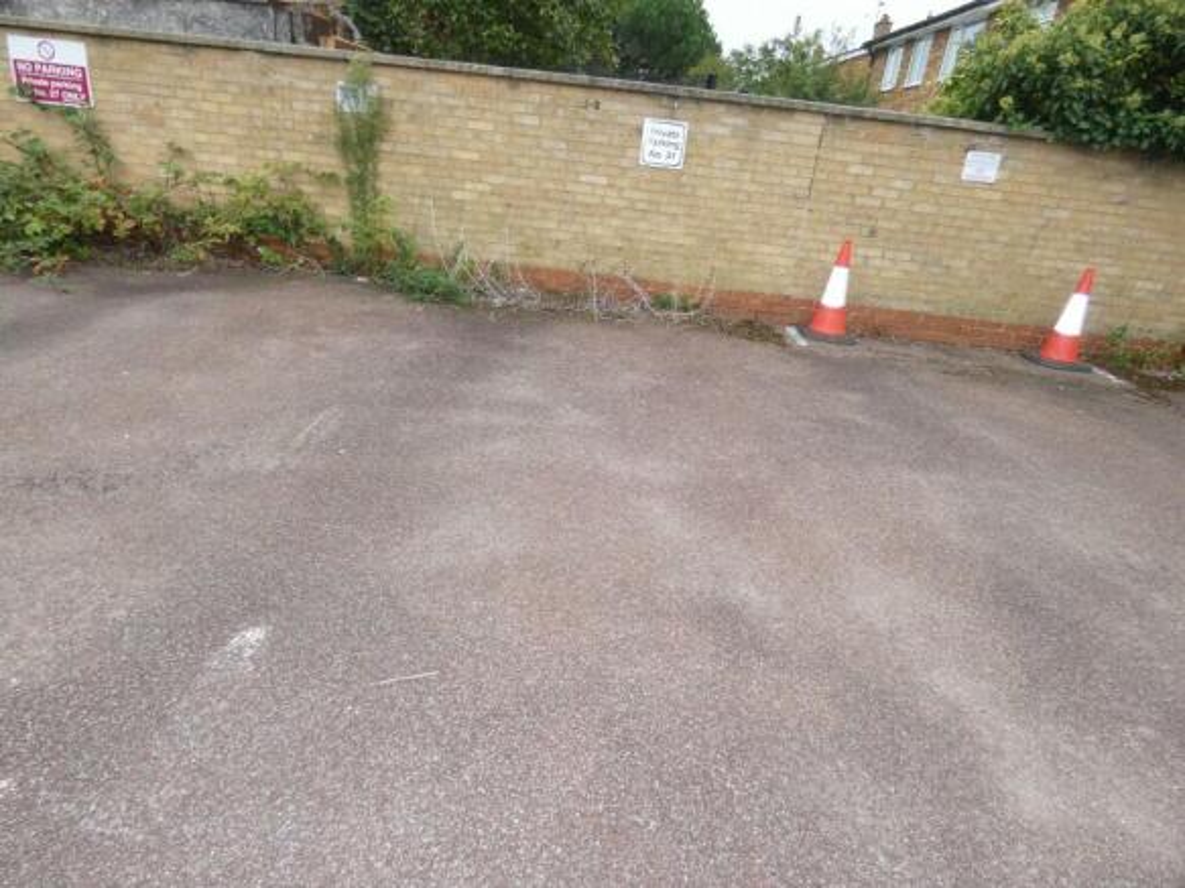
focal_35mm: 20
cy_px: 444
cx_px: 592
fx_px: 685
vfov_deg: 66.0
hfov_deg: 81.8
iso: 200
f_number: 2.8
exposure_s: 1/640
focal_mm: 3.6
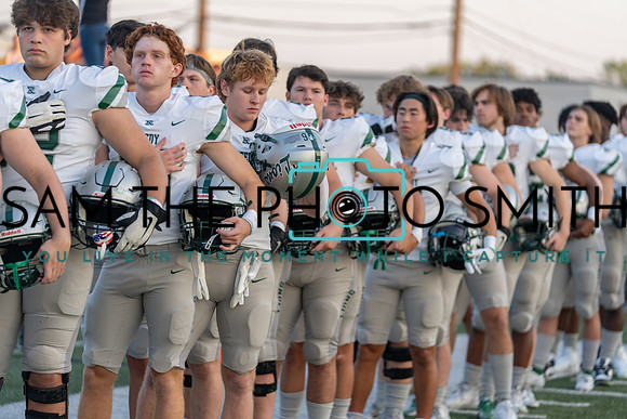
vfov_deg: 9.2
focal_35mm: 150
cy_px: 210
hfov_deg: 13.7
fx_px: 2613
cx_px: 314
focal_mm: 150
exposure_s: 1/320
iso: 200
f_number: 2.8
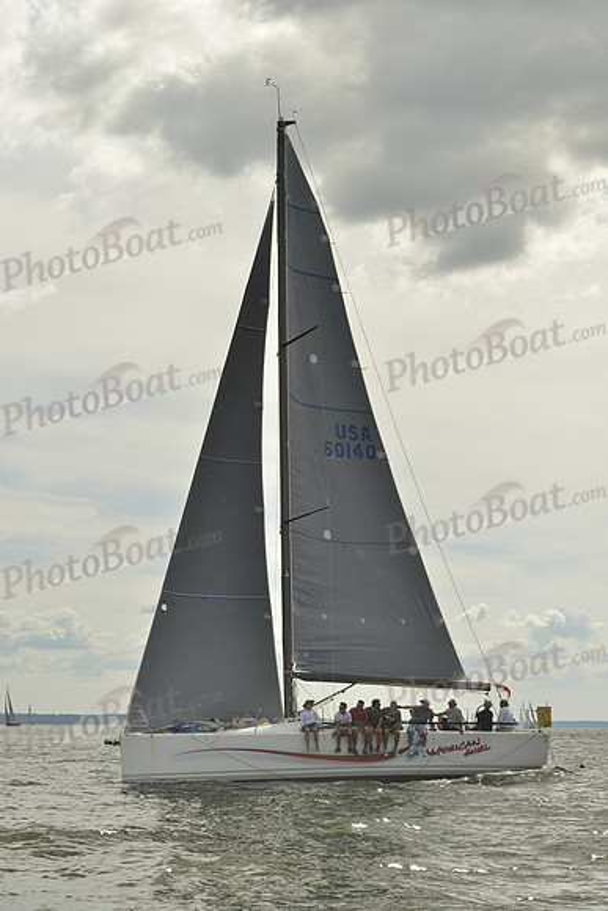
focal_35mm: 78
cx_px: 304
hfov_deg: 17.5
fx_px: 1975
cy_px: 456
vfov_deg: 26.0
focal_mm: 78
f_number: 8
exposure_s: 1/1000
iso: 200
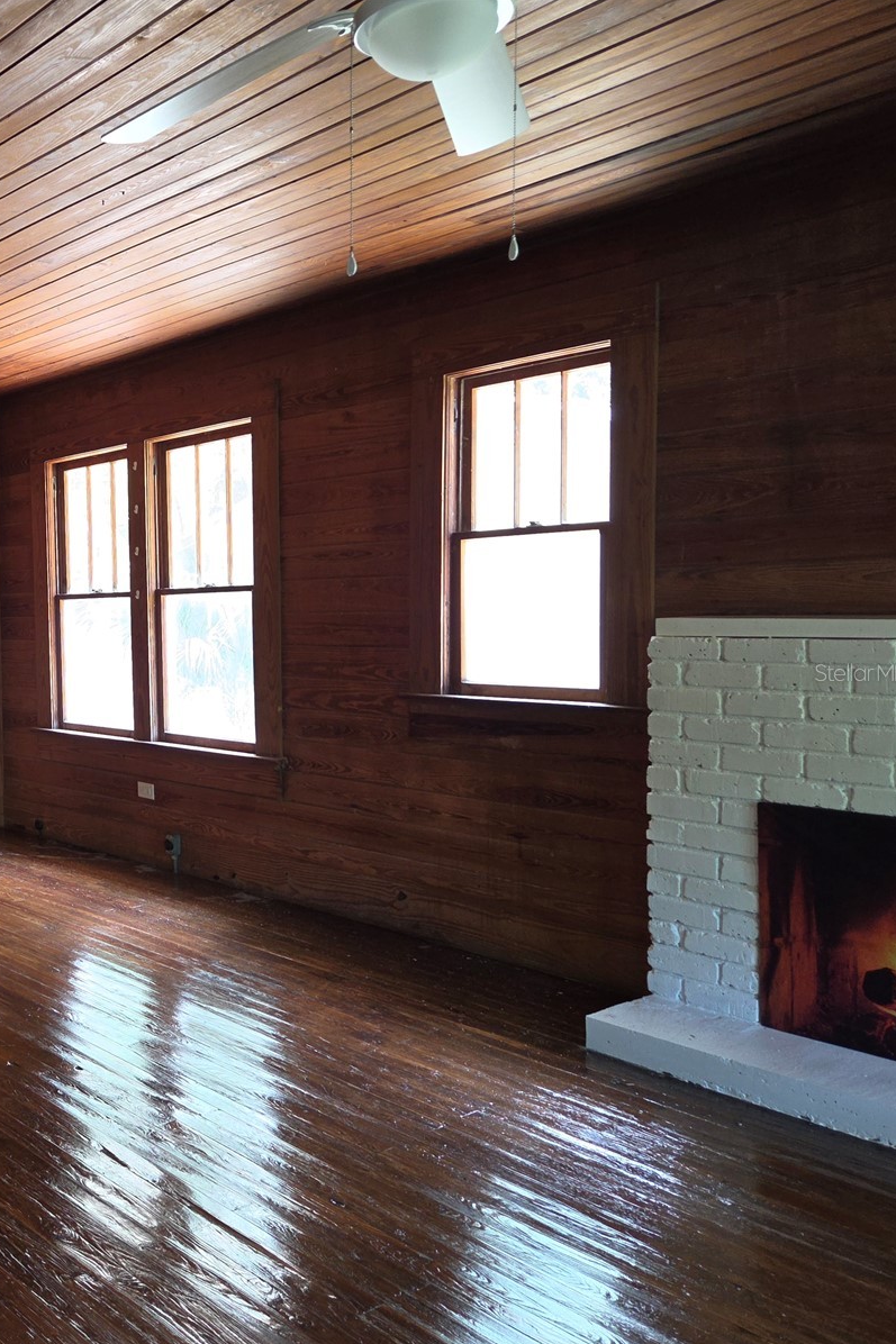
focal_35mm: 32
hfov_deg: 37.2
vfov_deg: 58.7
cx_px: 21
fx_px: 1195
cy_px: 672
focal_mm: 5.4
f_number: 1.8
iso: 100
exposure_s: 1/30
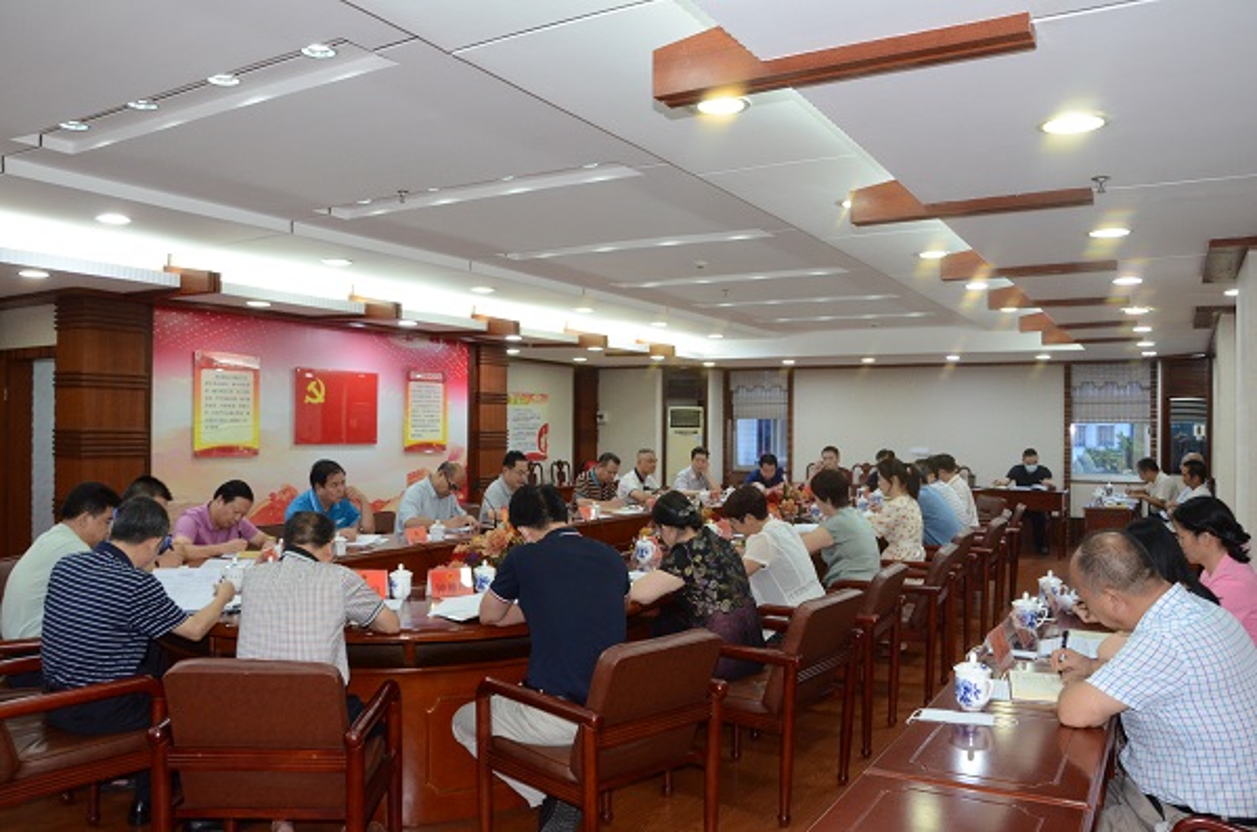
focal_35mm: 27
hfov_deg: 67.5
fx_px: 941
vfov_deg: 47.7
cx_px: 628
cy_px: 416
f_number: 5.6
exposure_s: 1/60
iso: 1600
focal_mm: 18
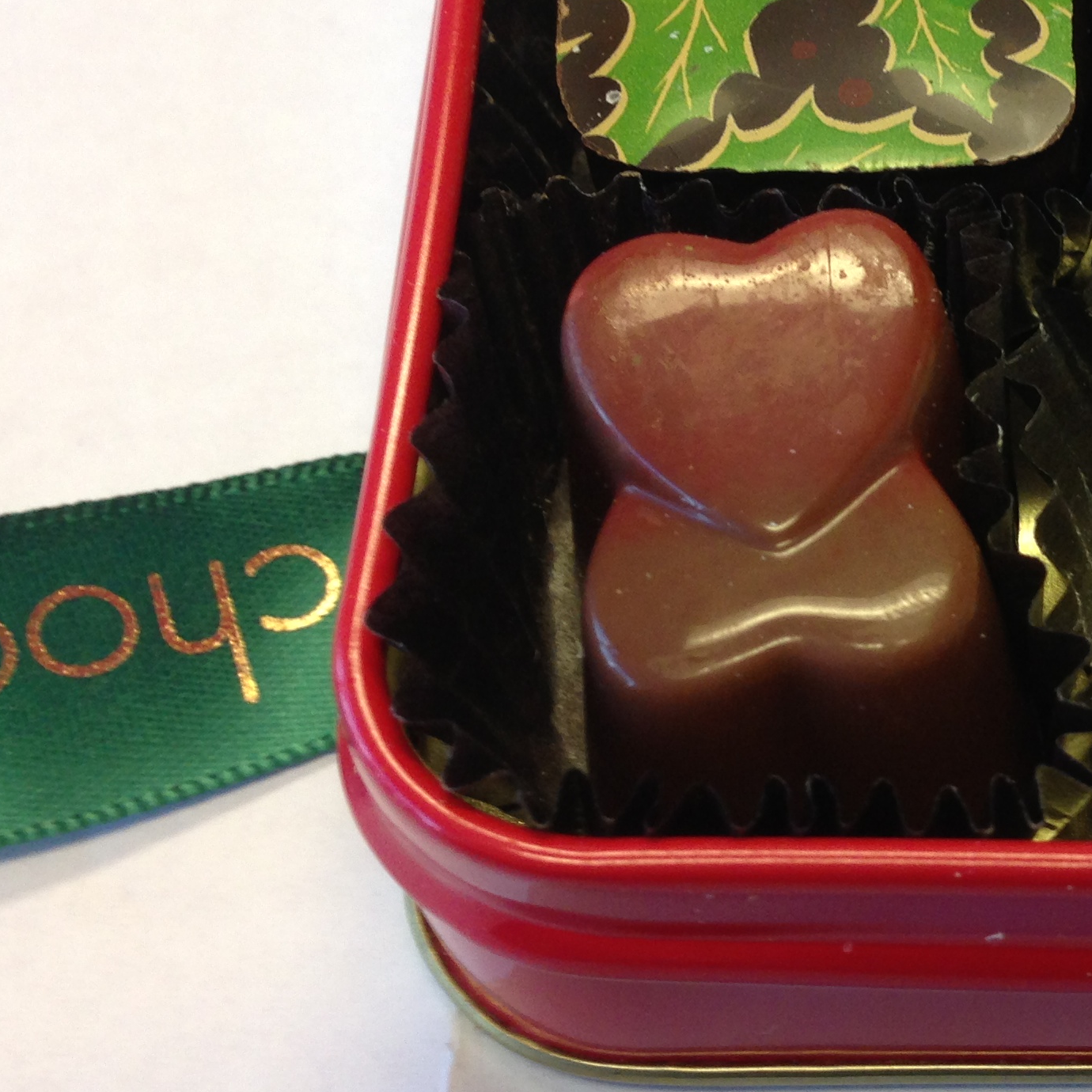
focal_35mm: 69
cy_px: 443
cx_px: 1056
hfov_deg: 24.0
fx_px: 2463
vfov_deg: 25.0
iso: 80
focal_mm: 4.13
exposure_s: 1/20
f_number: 2.4
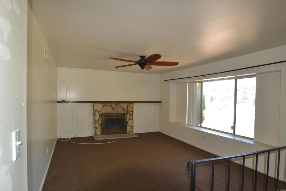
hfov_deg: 85.4
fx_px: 155
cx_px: 143
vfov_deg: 63.2
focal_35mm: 20
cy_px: 96
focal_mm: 13
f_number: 4
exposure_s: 1/125
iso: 360
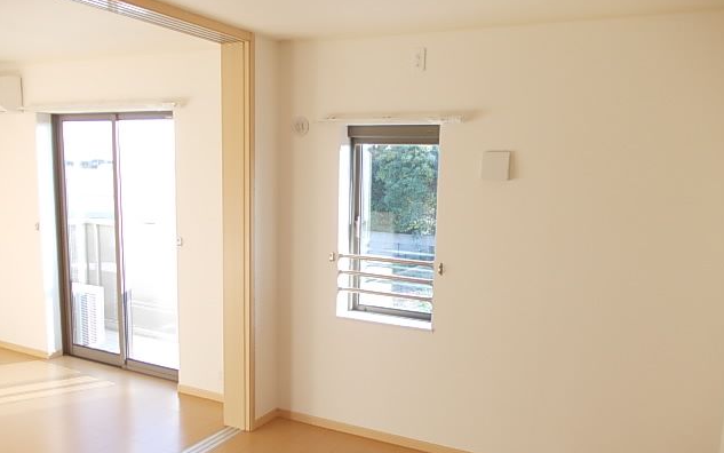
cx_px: 364
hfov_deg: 62.9
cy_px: 270
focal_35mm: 30
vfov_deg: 41.7
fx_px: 592
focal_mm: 4
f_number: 2.7
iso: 80
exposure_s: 1/50
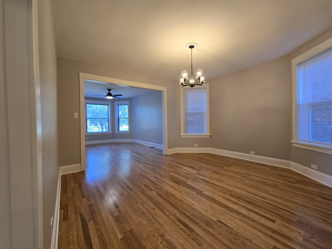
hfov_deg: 106.2
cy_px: 124
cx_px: 166
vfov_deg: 89.9
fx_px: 125
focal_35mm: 13
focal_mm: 2.2
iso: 80
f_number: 2.2
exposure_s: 1/60
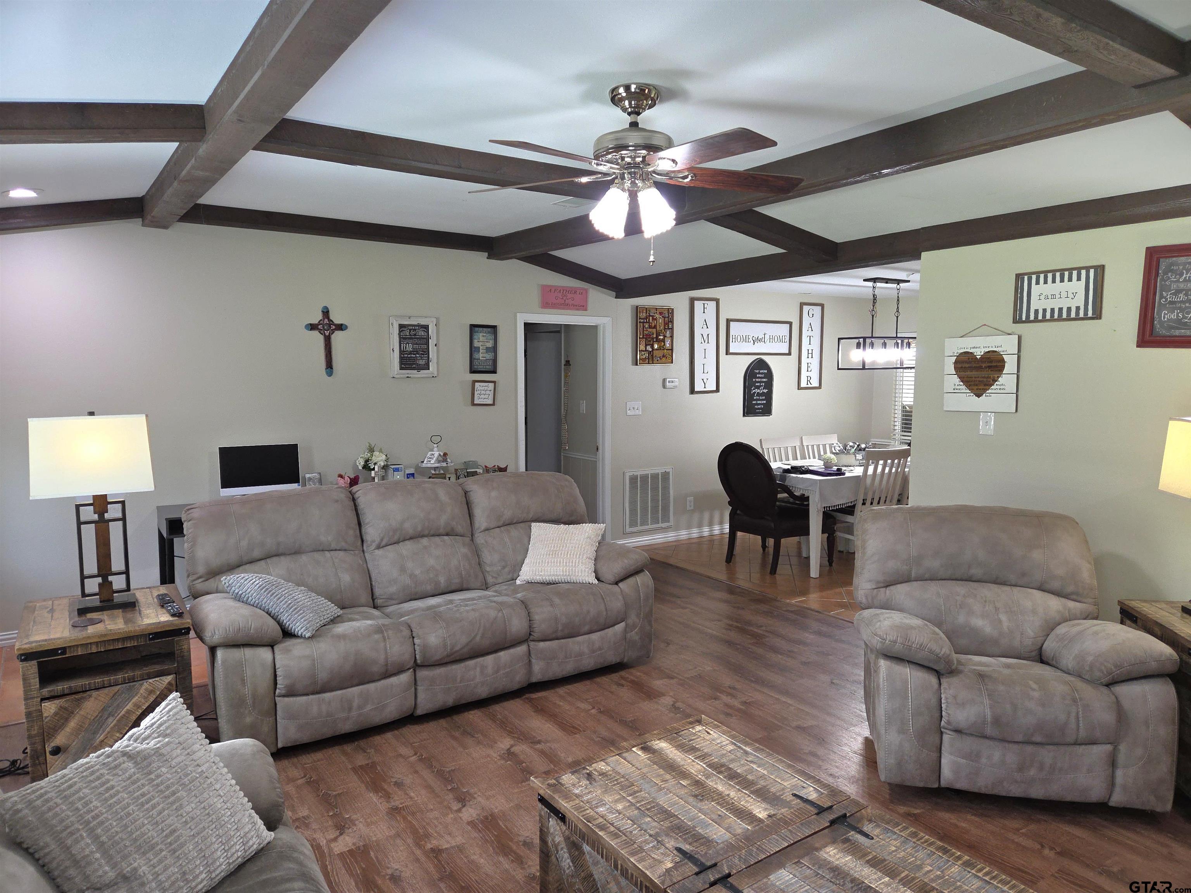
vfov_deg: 58.9
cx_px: 596
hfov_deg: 73.9
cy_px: 446
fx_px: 791
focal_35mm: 23
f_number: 1.8
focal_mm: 5.4
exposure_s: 1/60.2
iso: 100
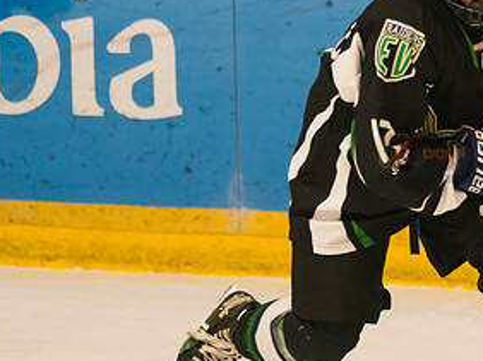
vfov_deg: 3.2
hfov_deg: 4.3
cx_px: 452
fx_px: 6483
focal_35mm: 465
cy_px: 157
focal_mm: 157
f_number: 3.2
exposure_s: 1/1000
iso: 3200
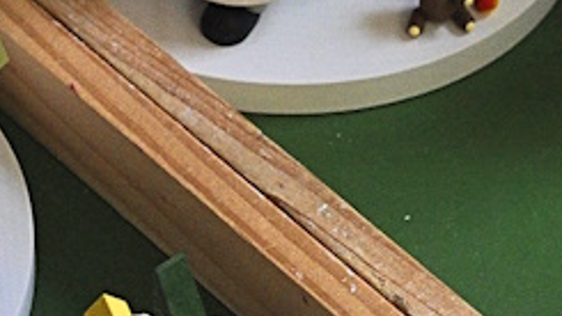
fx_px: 4350
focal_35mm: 292
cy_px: 232
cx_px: 158
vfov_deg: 4.2
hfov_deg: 7.4
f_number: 5
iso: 400
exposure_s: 1/100
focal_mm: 35
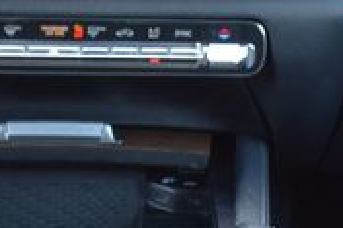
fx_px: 1816
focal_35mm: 191
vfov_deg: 7.0
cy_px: 396
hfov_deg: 10.8
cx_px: 80
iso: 500
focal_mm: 35
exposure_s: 1/15
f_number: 6.3
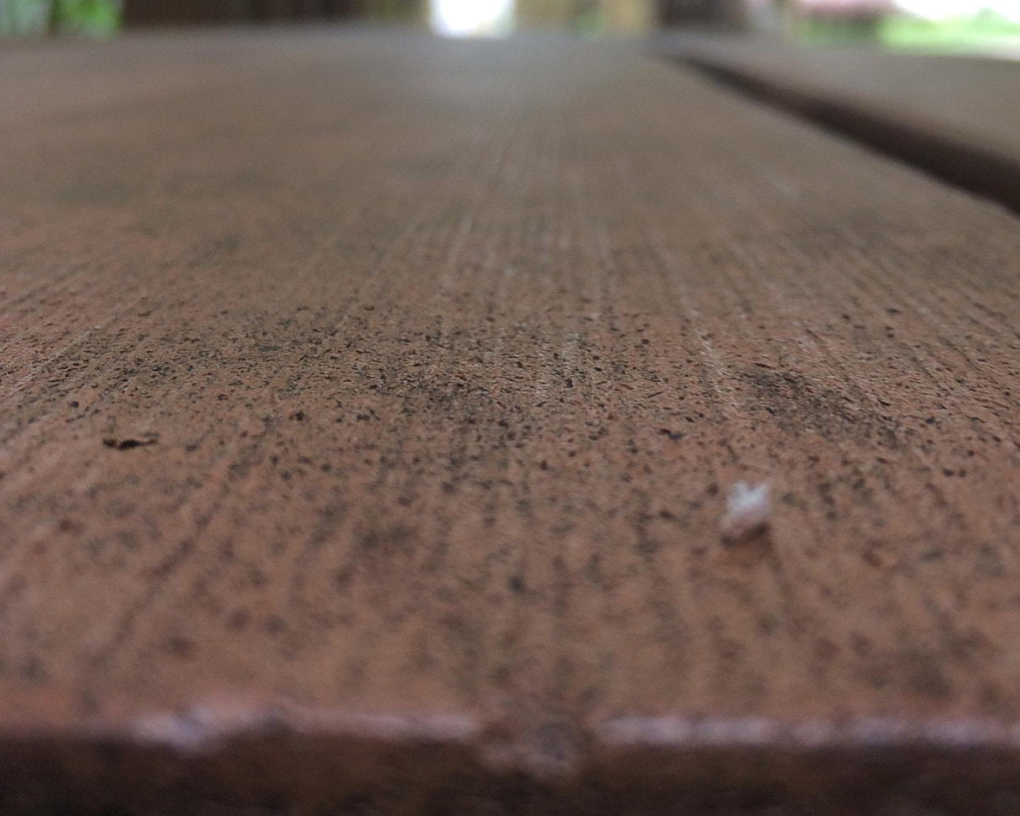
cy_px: 334
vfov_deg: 39.0
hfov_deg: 47.9
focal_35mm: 38
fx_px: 1147
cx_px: 509
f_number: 2.2
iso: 40
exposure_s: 1/33
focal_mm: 4.15
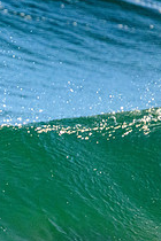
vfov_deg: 0.9
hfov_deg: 0.6
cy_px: 164
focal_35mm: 2205
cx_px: -124
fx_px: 14791
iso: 5000
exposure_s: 1/2000
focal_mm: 800
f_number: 11
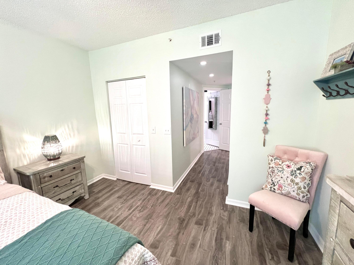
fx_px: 133
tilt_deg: -7.7
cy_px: 132
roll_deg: +1.5
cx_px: 177
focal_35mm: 13
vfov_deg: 89.9
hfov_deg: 106.2
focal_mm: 1.57
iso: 200
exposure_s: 1/60
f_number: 1.8
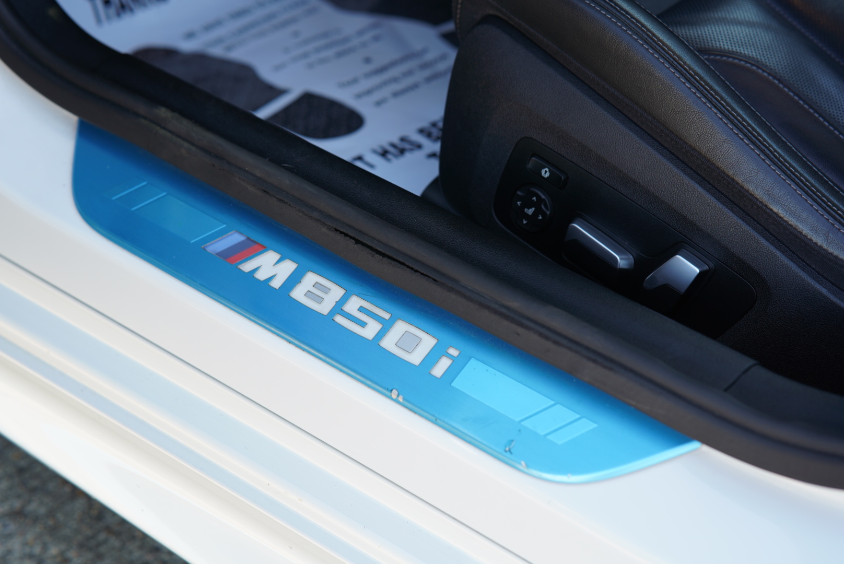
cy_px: 282
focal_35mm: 85
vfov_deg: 16.1
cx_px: 422
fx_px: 1994
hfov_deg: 23.9
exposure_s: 1/100
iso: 160
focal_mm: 85
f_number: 4
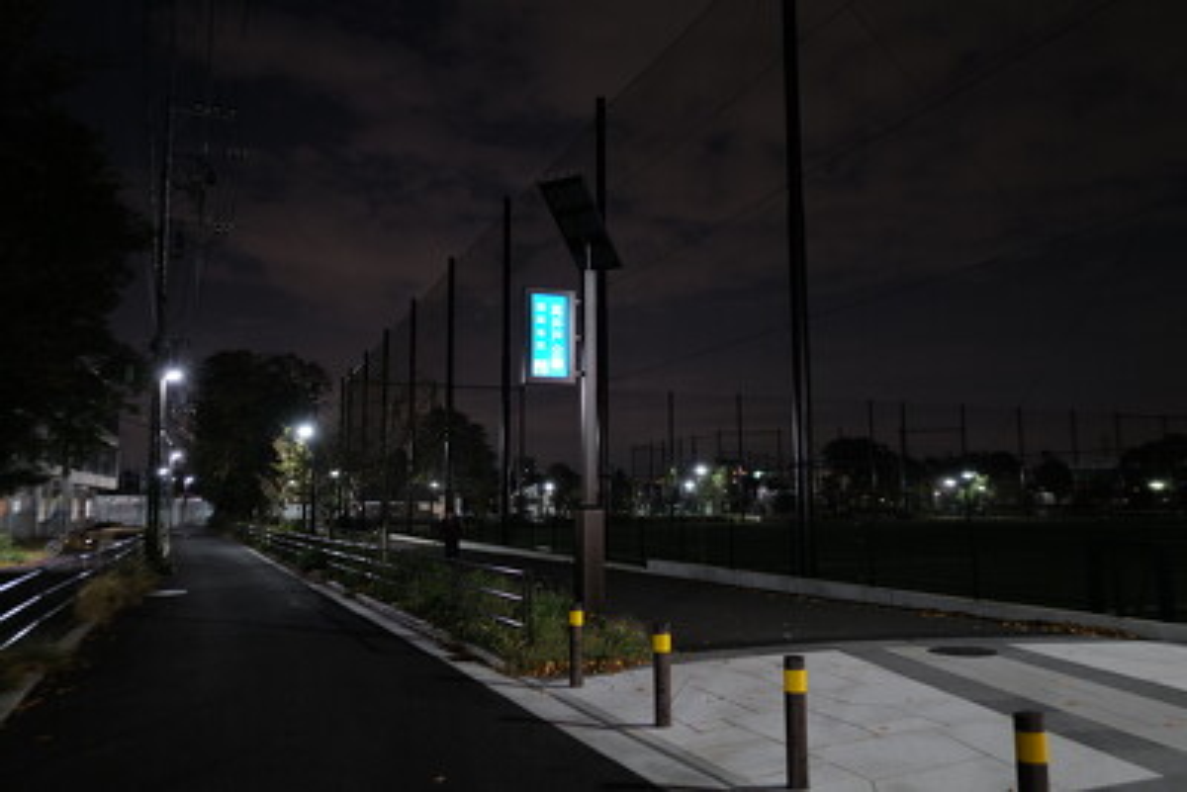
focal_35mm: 28
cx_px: 594
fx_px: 924
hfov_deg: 65.5
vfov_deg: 46.4
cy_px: 396
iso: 400
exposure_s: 1/13
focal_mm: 28
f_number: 1.7
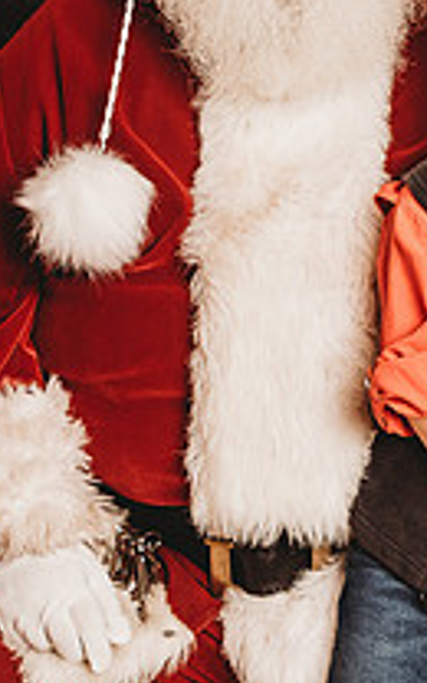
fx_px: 2178
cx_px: 351
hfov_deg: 11.2
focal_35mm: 117
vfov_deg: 17.7
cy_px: 159
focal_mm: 38
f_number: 4
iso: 100
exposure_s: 1/160
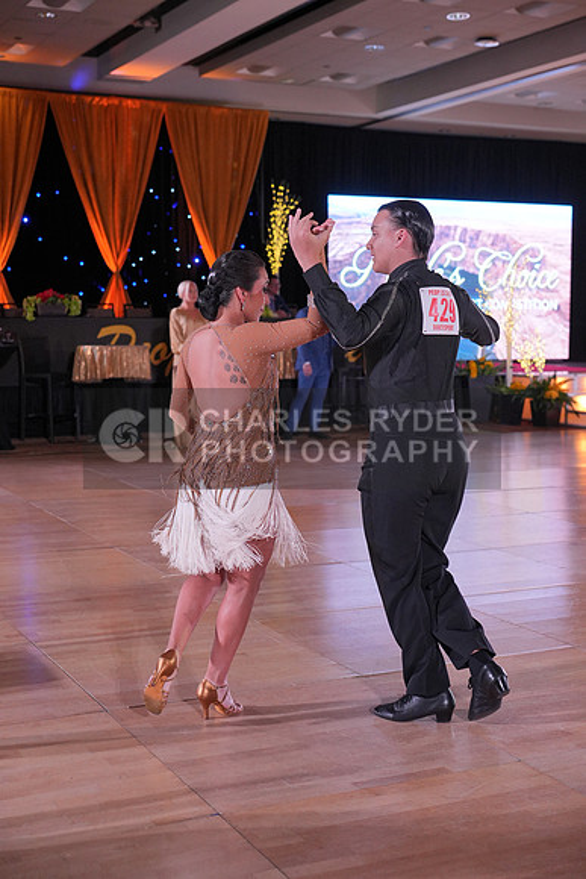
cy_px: 440
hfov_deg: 27.0
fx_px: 1220
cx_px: 293
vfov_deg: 39.6
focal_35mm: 50
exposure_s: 1/400
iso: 2000
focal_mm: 50
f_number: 4
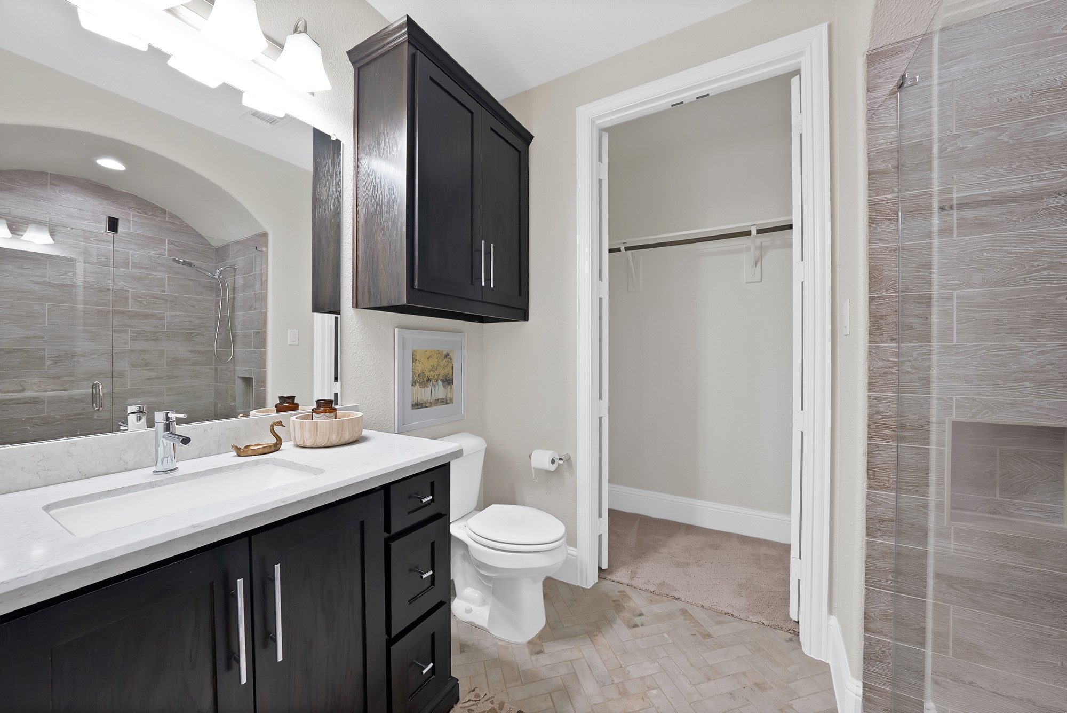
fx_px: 356
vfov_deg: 90.1
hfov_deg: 112.6
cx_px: 534
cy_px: 356
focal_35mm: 12
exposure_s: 1/3
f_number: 9
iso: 640
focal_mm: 12
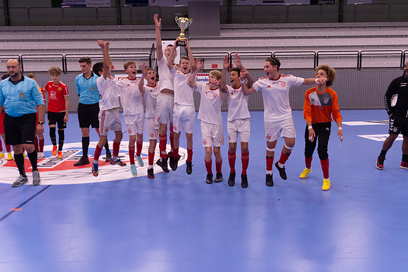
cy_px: 136
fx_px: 399
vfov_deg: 37.6
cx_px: 204
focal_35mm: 35
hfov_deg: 54.2
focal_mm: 35
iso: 2000
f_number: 3.2
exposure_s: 1/320
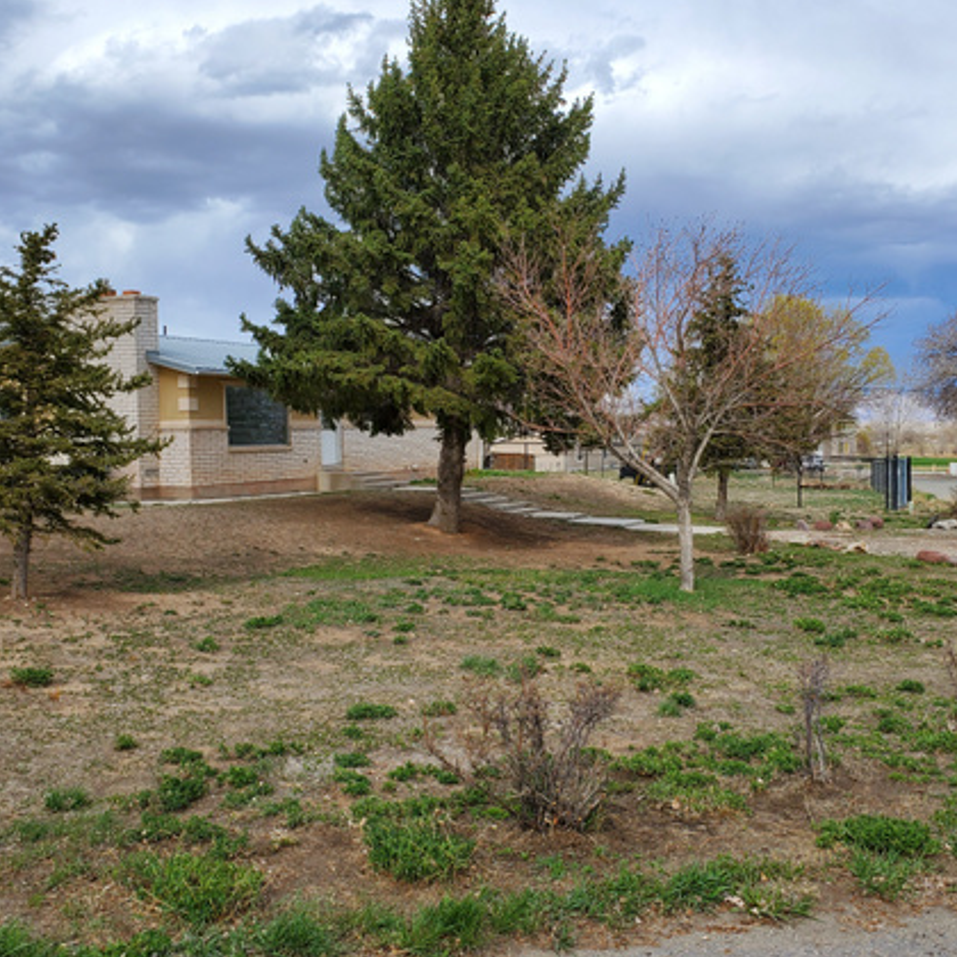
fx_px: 1095
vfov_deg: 47.2
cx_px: 488
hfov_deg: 47.2
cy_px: 483
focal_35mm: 35
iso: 50
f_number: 2.4
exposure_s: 1/1554
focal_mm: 4.3
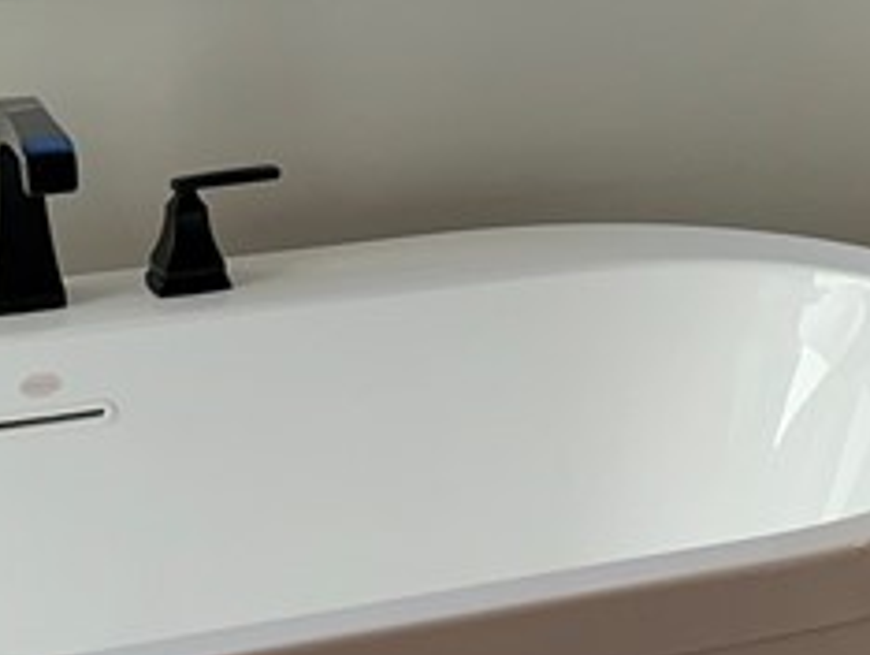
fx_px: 2642
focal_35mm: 105
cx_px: 758
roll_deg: -0.5
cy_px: -123
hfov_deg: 18.4
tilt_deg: -9.0
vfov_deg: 13.7
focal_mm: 6.86
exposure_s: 1/549
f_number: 1.78
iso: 80
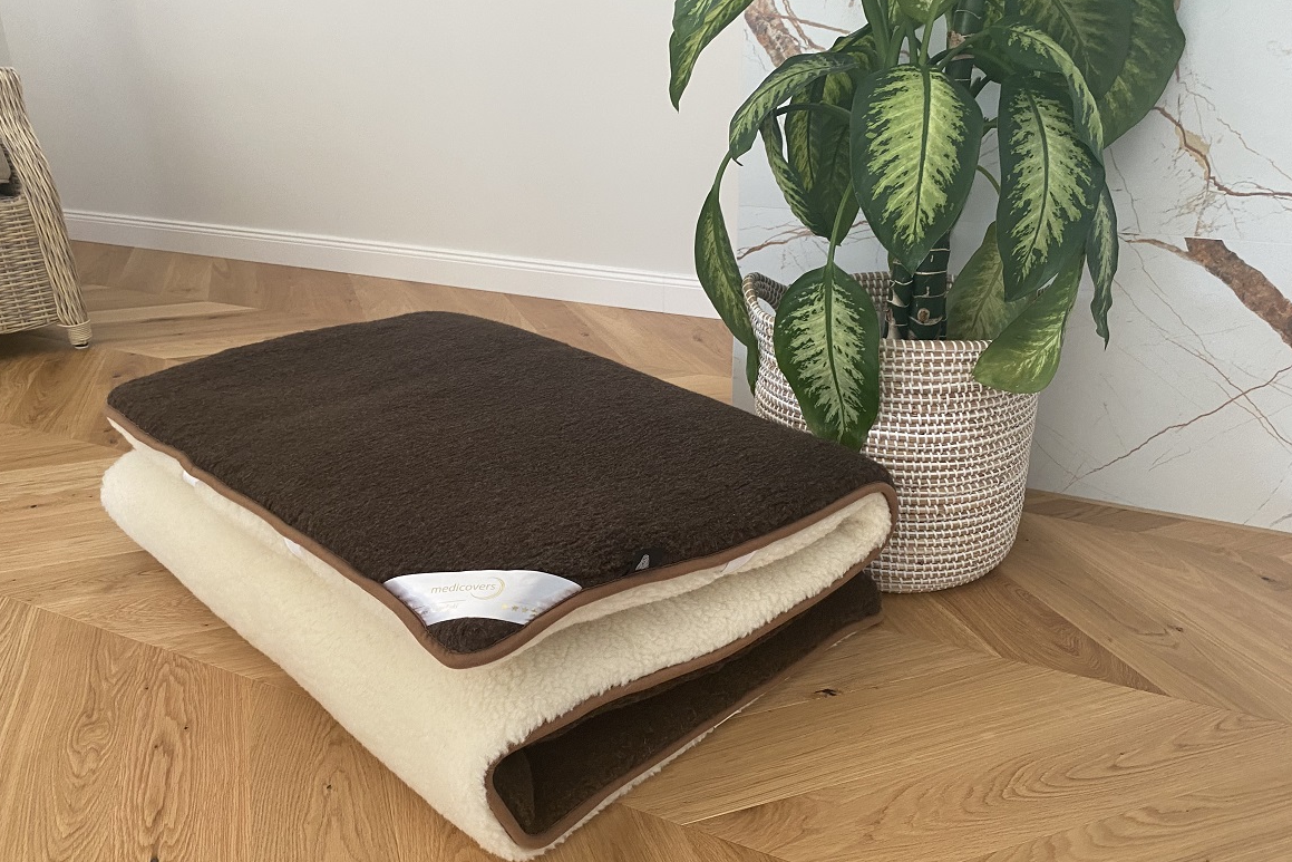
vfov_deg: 46.4
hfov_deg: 65.5
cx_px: 635
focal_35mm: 28
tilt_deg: -23.4
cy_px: 454
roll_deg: -1.6
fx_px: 1005
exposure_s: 1/60
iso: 160
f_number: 1.8
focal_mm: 4.25
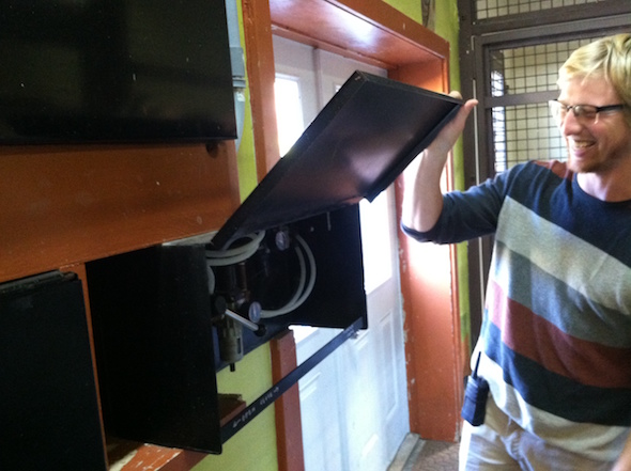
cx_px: 316
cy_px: 236
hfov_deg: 52.7
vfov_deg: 40.6
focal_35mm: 35
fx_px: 637
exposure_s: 1/15
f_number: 2.8
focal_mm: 3.85
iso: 500
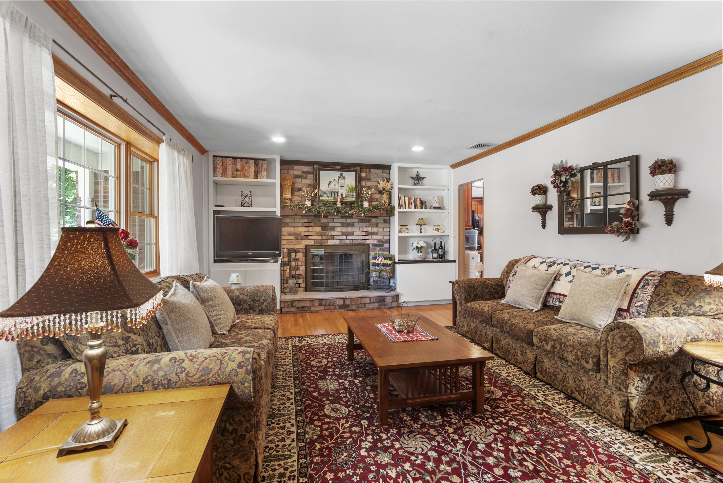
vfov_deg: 73.8
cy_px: 242
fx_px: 321
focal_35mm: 16
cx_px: 362
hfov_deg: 96.7
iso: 250
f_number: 9
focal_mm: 16
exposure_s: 3.2
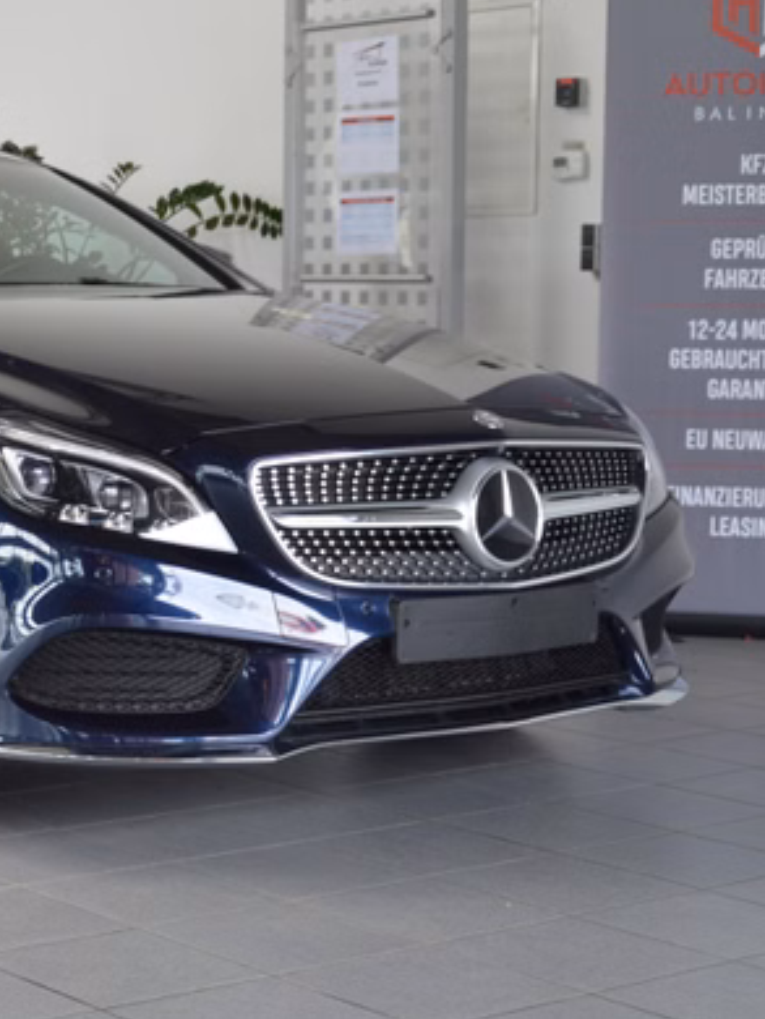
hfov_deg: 17.3
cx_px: -55
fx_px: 2437
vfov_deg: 23.6
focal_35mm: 83
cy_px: 483
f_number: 4.5
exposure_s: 1/80
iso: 400
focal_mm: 35
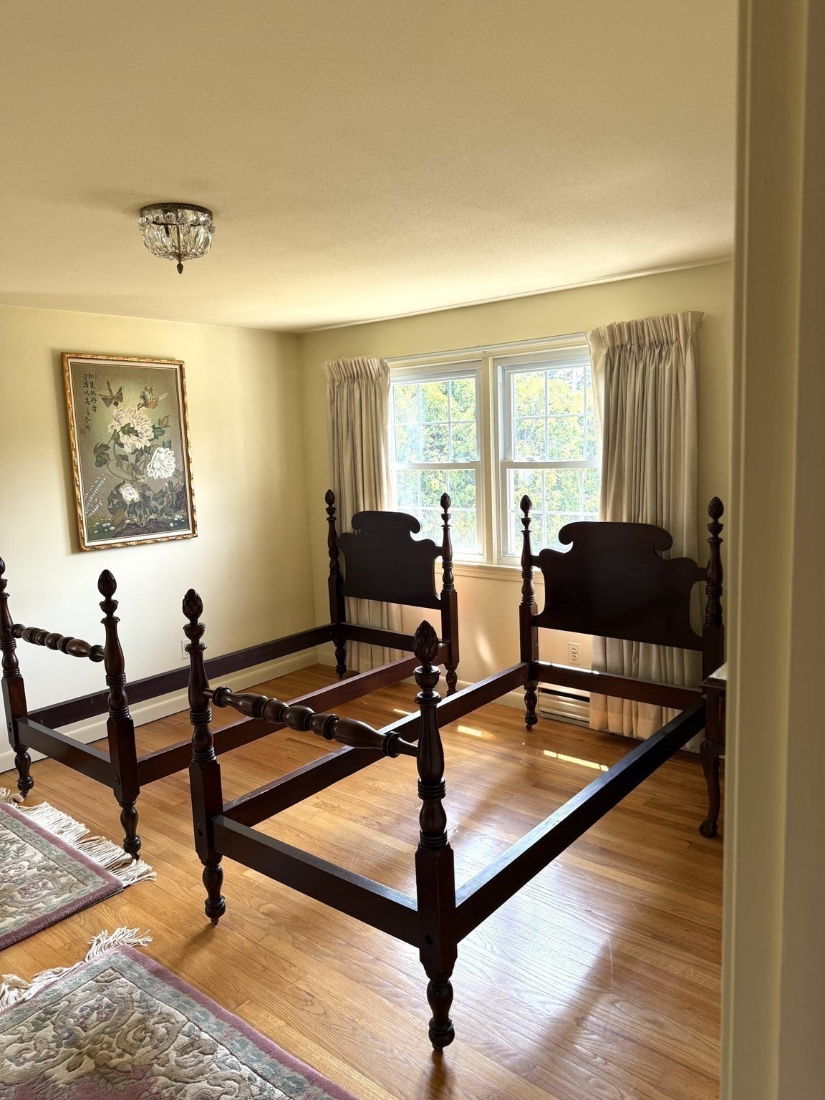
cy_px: 550
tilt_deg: -5.7
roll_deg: +2.0
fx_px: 763
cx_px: 412
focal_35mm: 24
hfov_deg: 56.8
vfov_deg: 71.6
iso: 100
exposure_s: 1/121
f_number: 1.78
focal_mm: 6.76
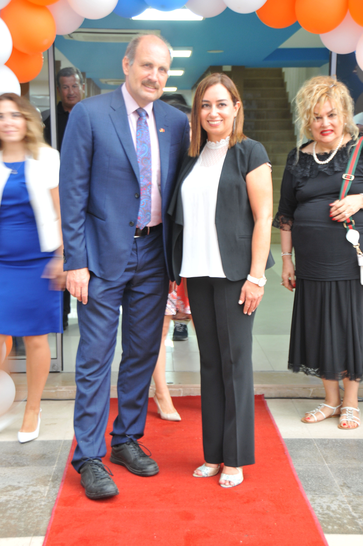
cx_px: 182
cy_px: 273
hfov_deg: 20.6
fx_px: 1001
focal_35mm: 66
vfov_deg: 30.5
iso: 400
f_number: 4.5
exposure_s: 1/10
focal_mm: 44
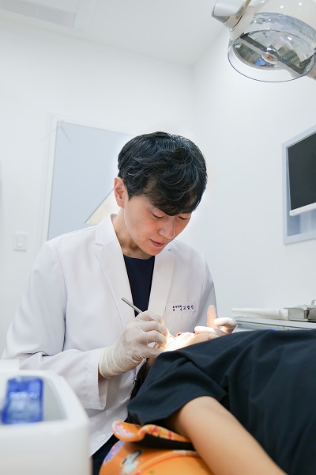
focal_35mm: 30
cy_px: 238
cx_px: 158
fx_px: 395
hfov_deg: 43.6
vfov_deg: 61.9
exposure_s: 1/125
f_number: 4.1
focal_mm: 30
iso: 400
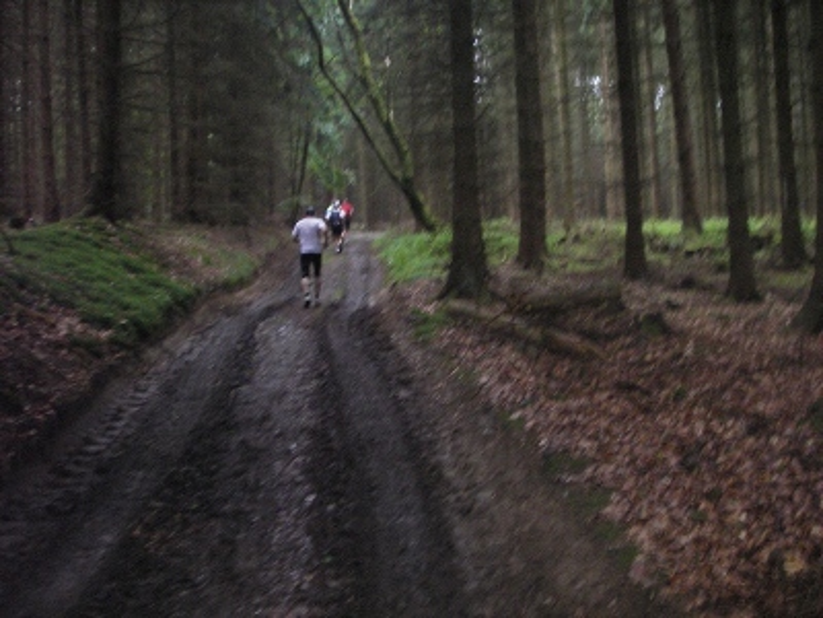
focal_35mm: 38
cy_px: 309
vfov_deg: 37.7
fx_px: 903
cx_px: 412
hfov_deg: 49.0
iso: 200
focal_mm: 6.3
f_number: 3.3
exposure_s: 1/30
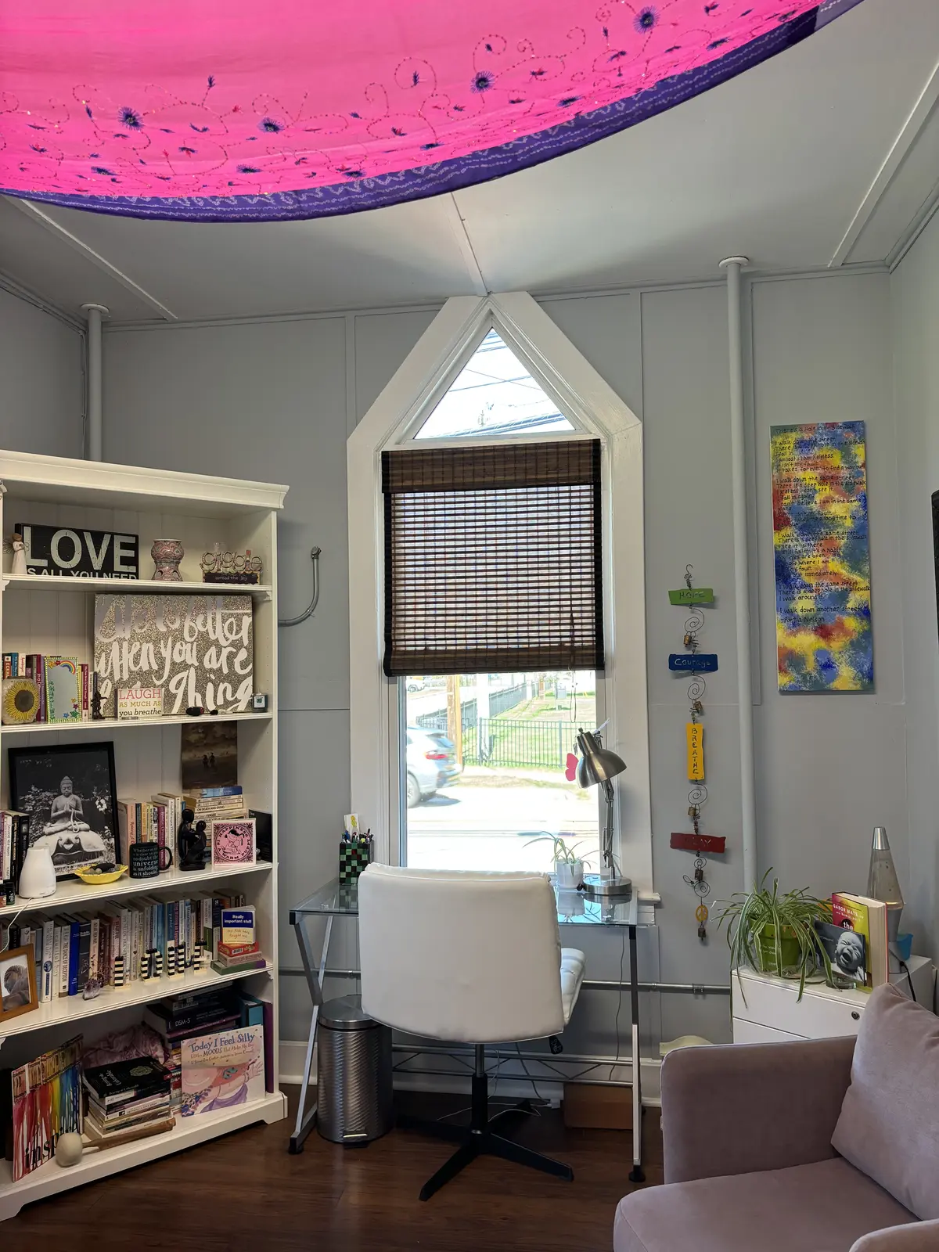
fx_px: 940
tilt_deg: +2.9
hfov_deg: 53.1
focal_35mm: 26
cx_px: 470
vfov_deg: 67.3
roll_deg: +0.5
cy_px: 626
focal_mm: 5.96
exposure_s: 1/121
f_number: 1.6
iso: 125
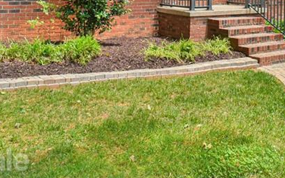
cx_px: 273
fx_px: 474
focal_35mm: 61
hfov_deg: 31.4
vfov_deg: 19.8
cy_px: -45
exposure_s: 1/320
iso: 1600
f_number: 9
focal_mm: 24
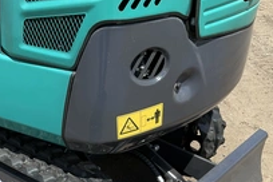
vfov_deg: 21.9
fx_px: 447
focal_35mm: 59
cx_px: 54
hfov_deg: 33.0
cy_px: 194
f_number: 1.8
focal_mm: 3
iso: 25
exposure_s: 1/1534
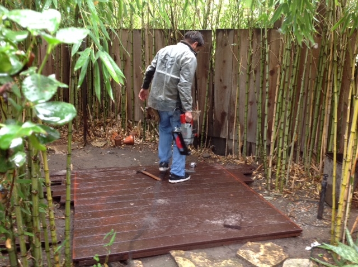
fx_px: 361
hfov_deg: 52.7
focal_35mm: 35
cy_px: 134
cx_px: 179
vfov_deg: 40.6
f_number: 2.4
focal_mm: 4.28
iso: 100
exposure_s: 1/15
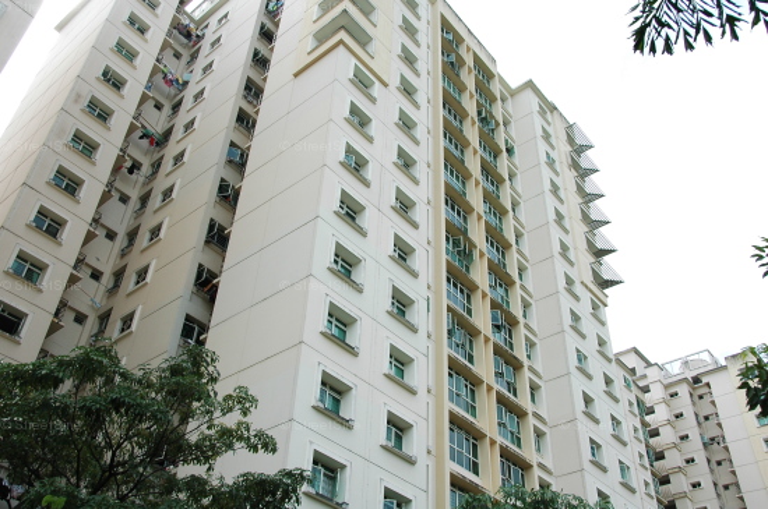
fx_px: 767
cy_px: 254
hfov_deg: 53.2
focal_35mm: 36
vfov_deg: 36.8
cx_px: 384
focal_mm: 24
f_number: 7.1
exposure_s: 1/400
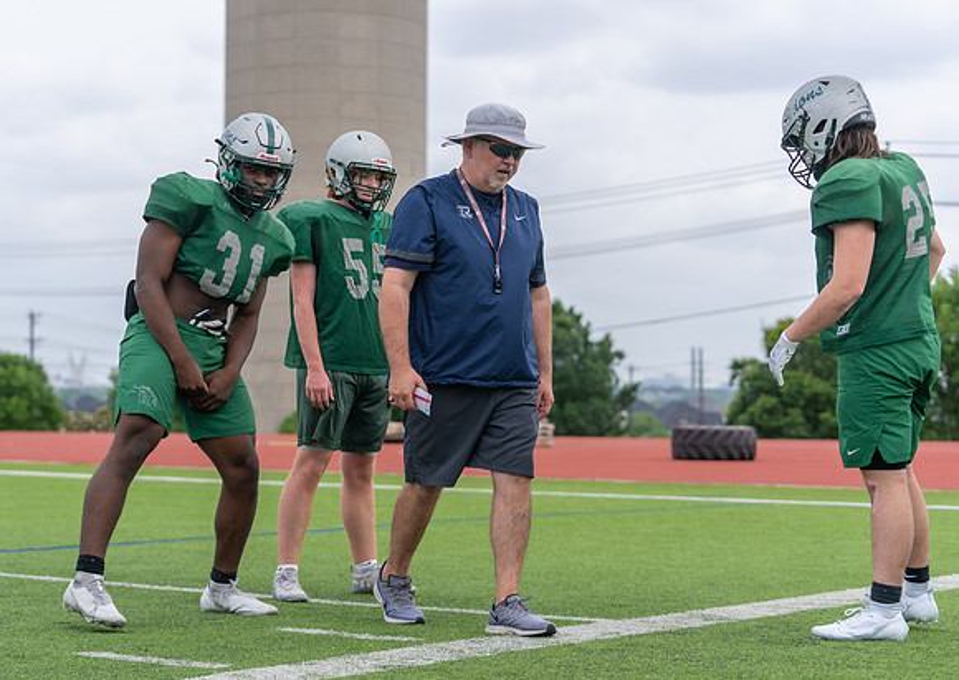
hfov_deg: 24.8
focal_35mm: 80
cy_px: 353
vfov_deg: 17.7
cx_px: 429
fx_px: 2177
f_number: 3.5
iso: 160
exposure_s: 1/1250
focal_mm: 74
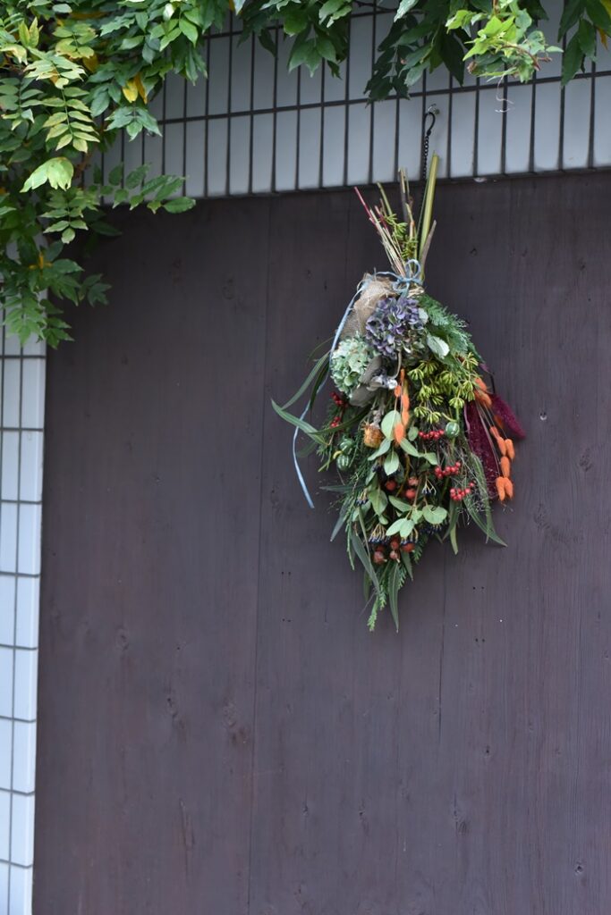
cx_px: 306
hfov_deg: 27.0
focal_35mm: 50
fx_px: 1272
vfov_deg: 39.6
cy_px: 458
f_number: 4
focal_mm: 50
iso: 2000
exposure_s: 1/160
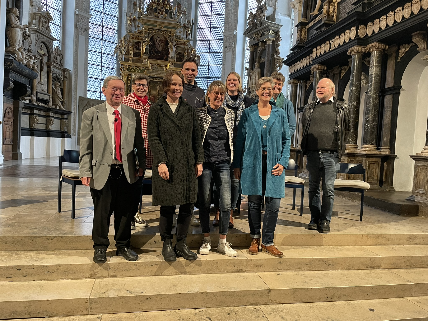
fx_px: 321
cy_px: 160
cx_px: 214
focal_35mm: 26
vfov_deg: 53.1
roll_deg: -3.3
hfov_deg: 67.3
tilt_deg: -2.4
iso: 250
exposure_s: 1/54
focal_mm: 4.2
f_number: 1.6
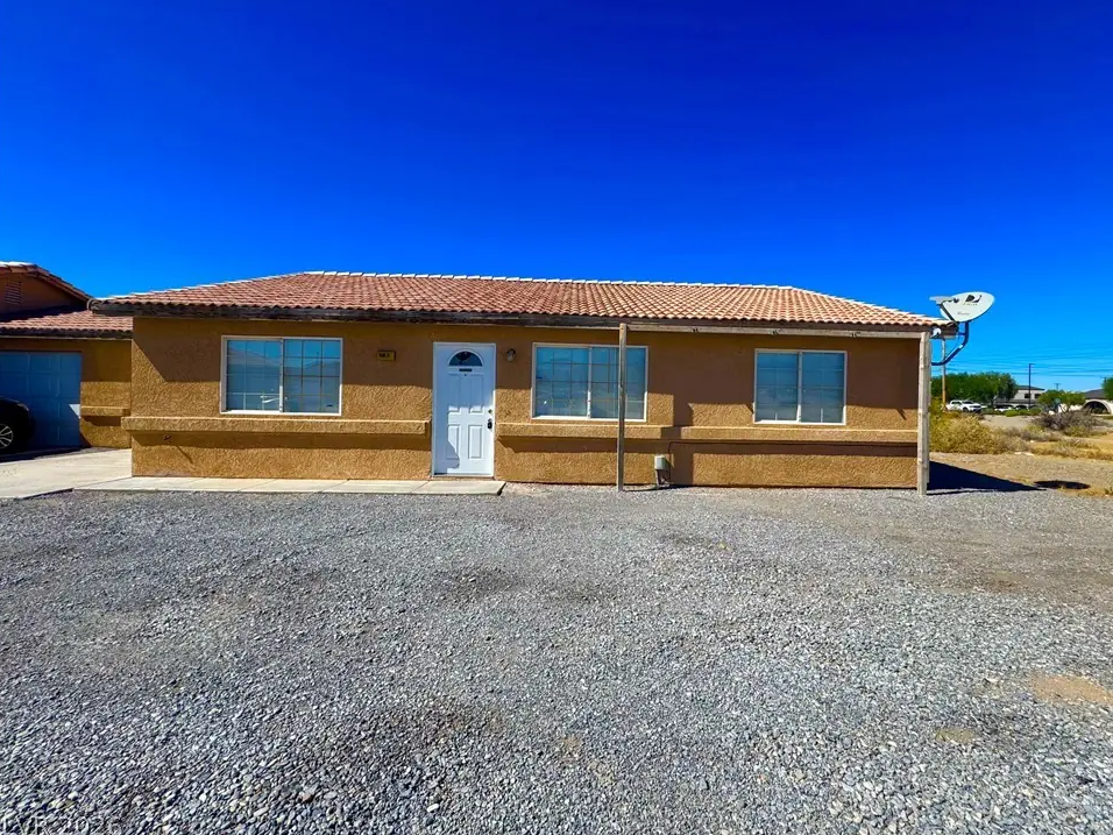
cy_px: 398
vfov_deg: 81.7
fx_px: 482
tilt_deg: +0.8
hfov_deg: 98.0
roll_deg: -1.7
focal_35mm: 15
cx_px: 591
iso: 50
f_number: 2.2
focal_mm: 2.22
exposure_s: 1/3106
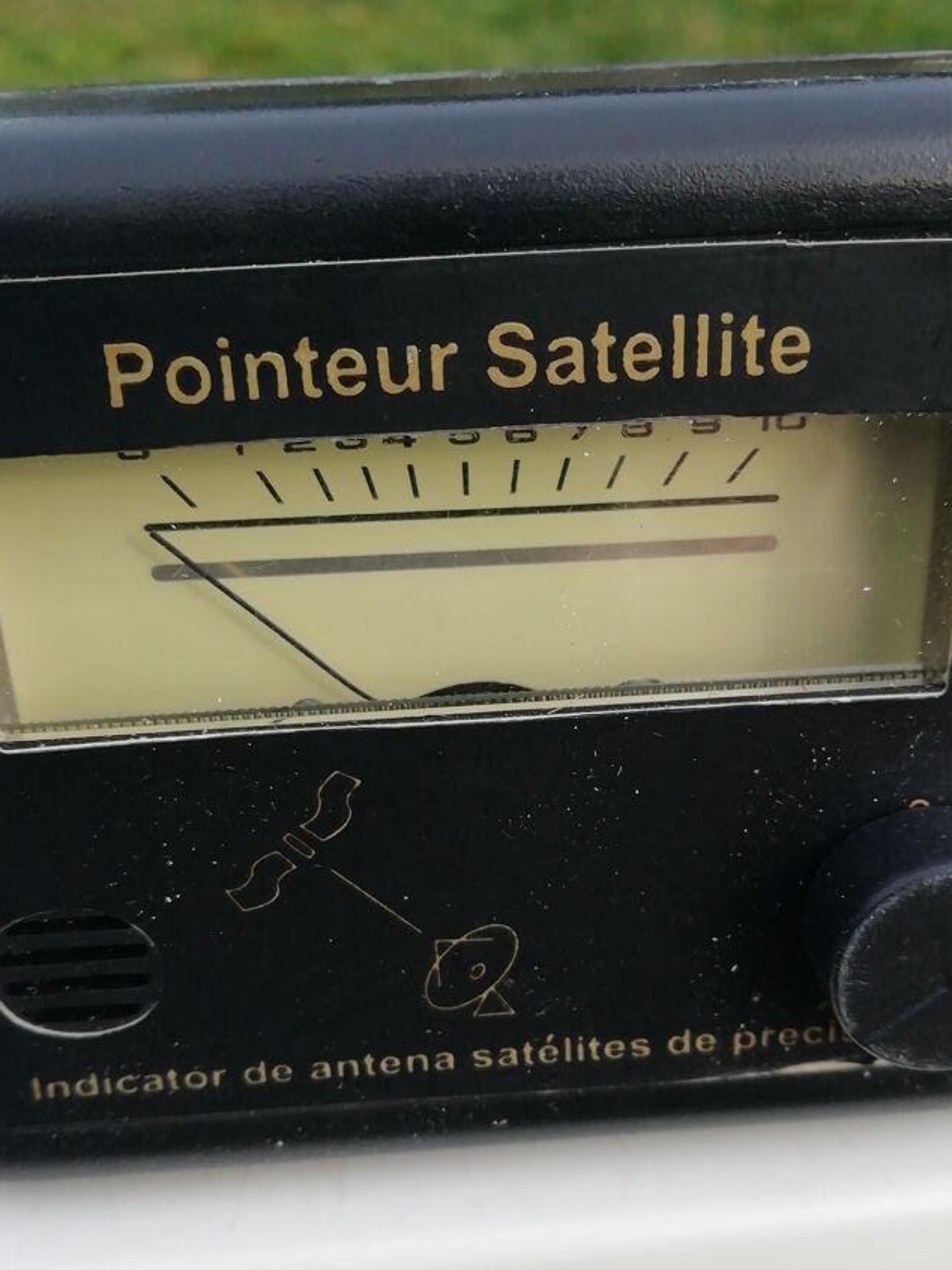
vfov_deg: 45.5
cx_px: 541
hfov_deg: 35.1
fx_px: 1503
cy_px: 760
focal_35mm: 41
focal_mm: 3.21
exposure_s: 1/380
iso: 50
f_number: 2.2
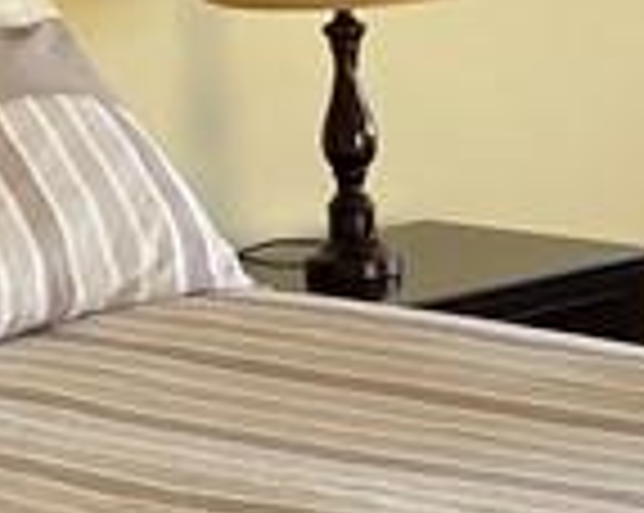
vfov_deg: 8.4
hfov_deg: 10.6
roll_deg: +2.4
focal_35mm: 182
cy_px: 490
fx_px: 3464
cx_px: 315
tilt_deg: -13.6
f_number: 1.8
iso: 80
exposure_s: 1/122
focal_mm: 4.25
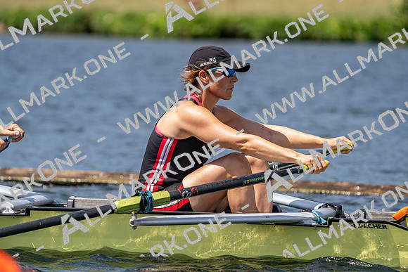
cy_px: 136
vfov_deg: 3.4
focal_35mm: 404
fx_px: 4580
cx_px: 204
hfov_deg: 5.1
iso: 250
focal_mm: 404
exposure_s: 1/2000
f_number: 6.3
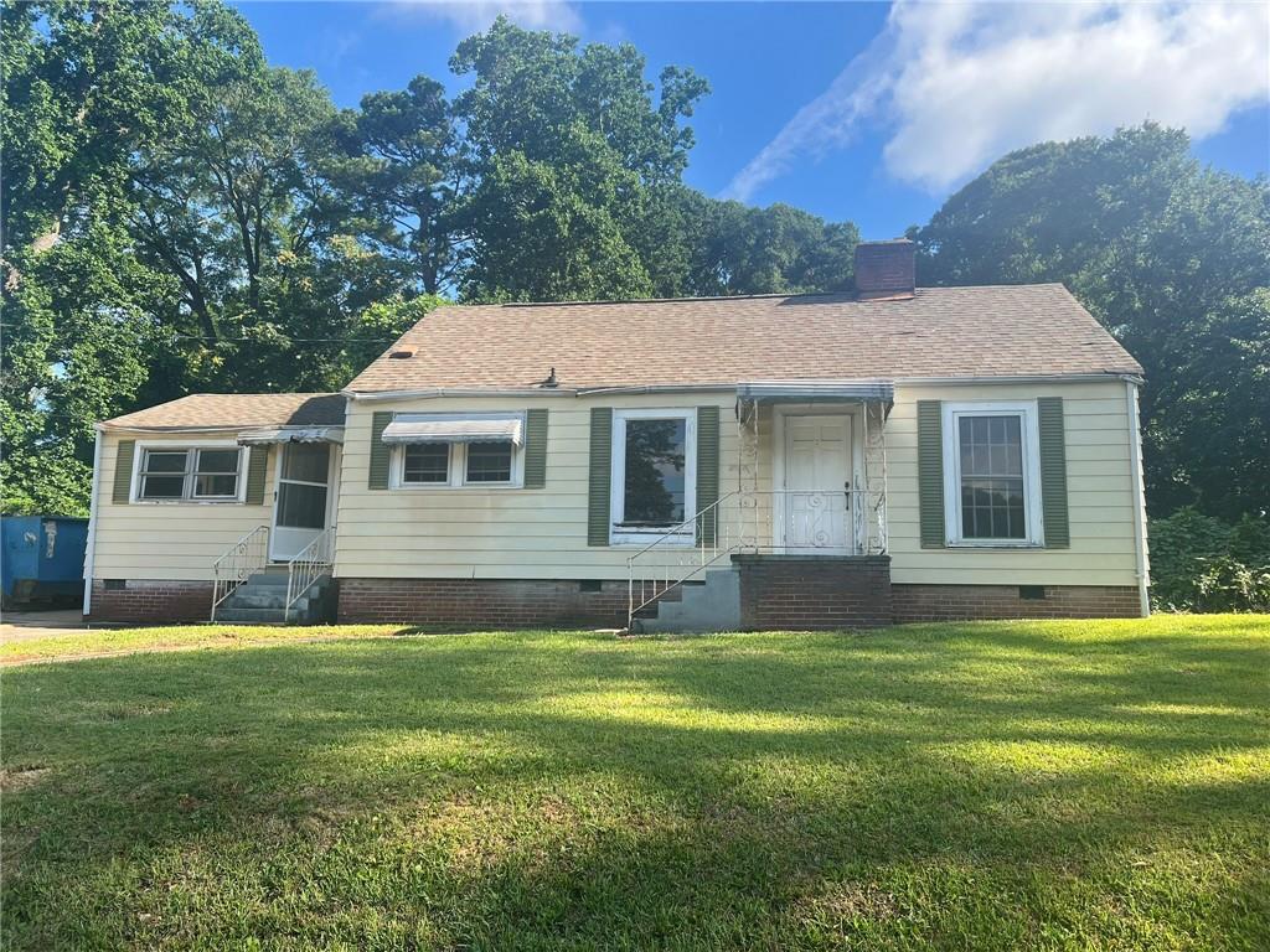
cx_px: 635
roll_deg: -1.3
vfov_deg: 53.1
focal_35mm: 26
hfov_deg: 67.3
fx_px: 954
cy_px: 476
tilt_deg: +9.9
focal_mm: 5.7
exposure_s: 1/1266
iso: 50
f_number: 1.5
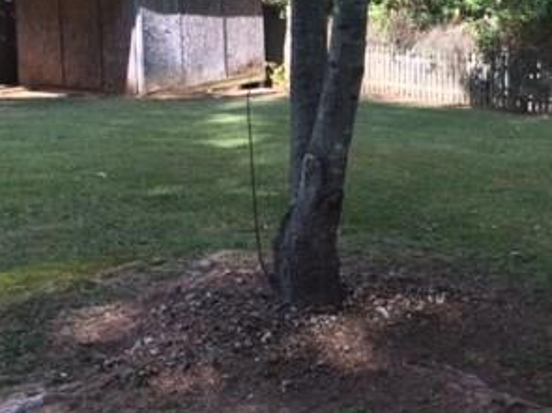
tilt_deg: -8.8
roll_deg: +0.0
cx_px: 492
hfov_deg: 29.5
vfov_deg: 22.9
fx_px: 1004
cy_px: 78
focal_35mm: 63
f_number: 2.2
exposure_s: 1/216
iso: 32
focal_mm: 4.15
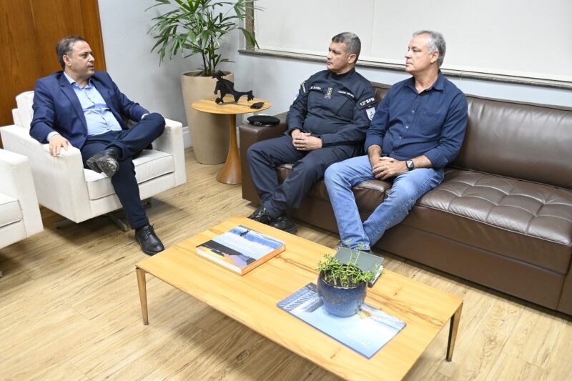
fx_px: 477
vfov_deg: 43.6
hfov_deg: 61.9
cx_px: 286
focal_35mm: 30
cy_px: 190
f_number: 5
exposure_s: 1/125
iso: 3600
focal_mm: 20
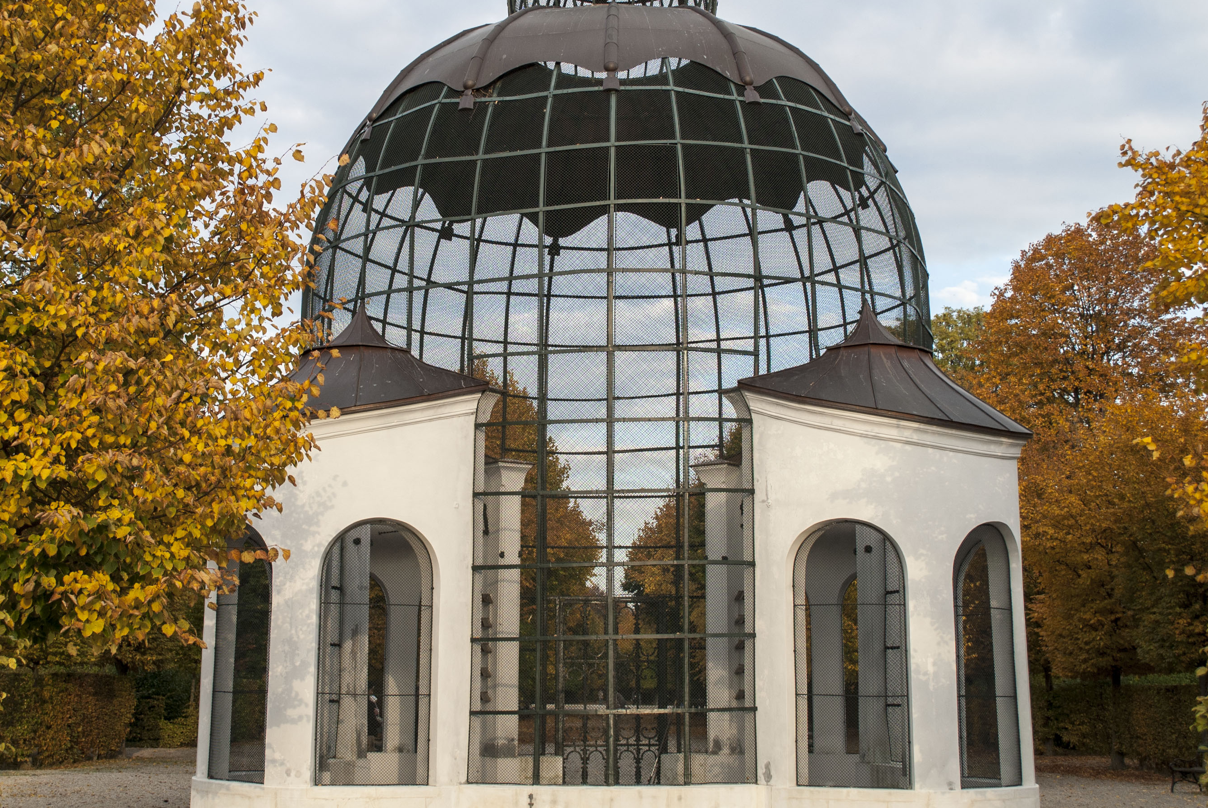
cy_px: 340
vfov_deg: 26.0
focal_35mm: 52
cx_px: 542
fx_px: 1747
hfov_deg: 38.1
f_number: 5.6
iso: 100
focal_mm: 24
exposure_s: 1/125
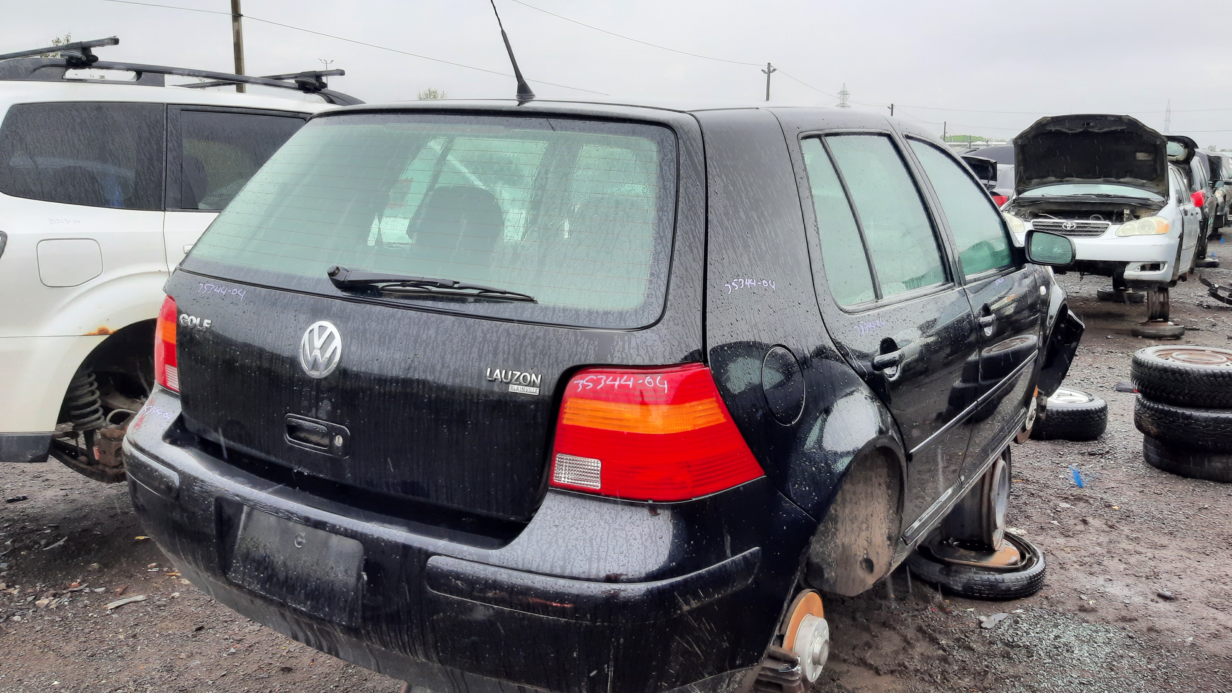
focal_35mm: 29
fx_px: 947
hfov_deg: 66.1
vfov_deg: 40.1
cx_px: 628
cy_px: 297
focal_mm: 3.92
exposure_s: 1/471
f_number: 1.7
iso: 40
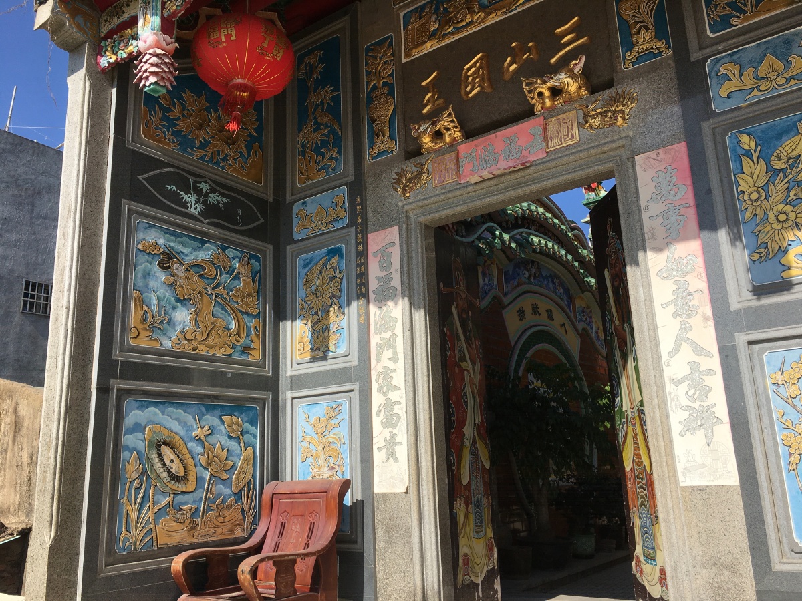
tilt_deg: +15.9
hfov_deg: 61.7
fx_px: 672
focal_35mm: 29
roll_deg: +1.9
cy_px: 300
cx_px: 401
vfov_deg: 48.2
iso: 25
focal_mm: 4.15
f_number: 2.2
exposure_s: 1/1923
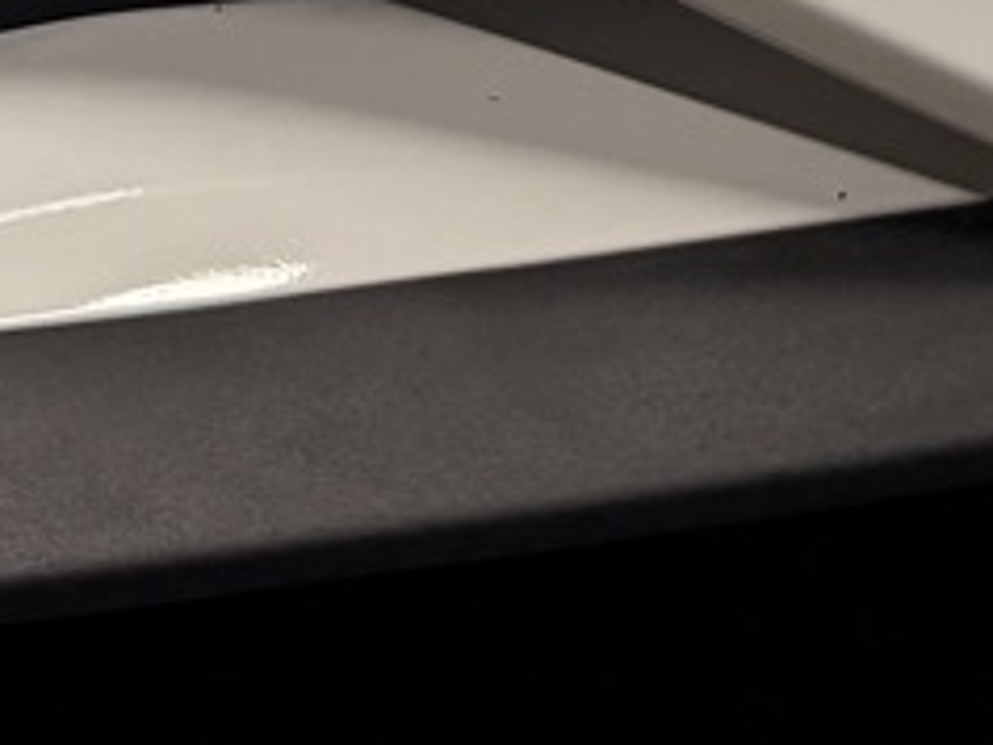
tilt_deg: -9.1
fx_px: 4937
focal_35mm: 172
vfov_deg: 7.4
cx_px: 1358
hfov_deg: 11.2
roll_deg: +1.8
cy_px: -1680
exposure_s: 1/120
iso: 200
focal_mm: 6.76
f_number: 1.78
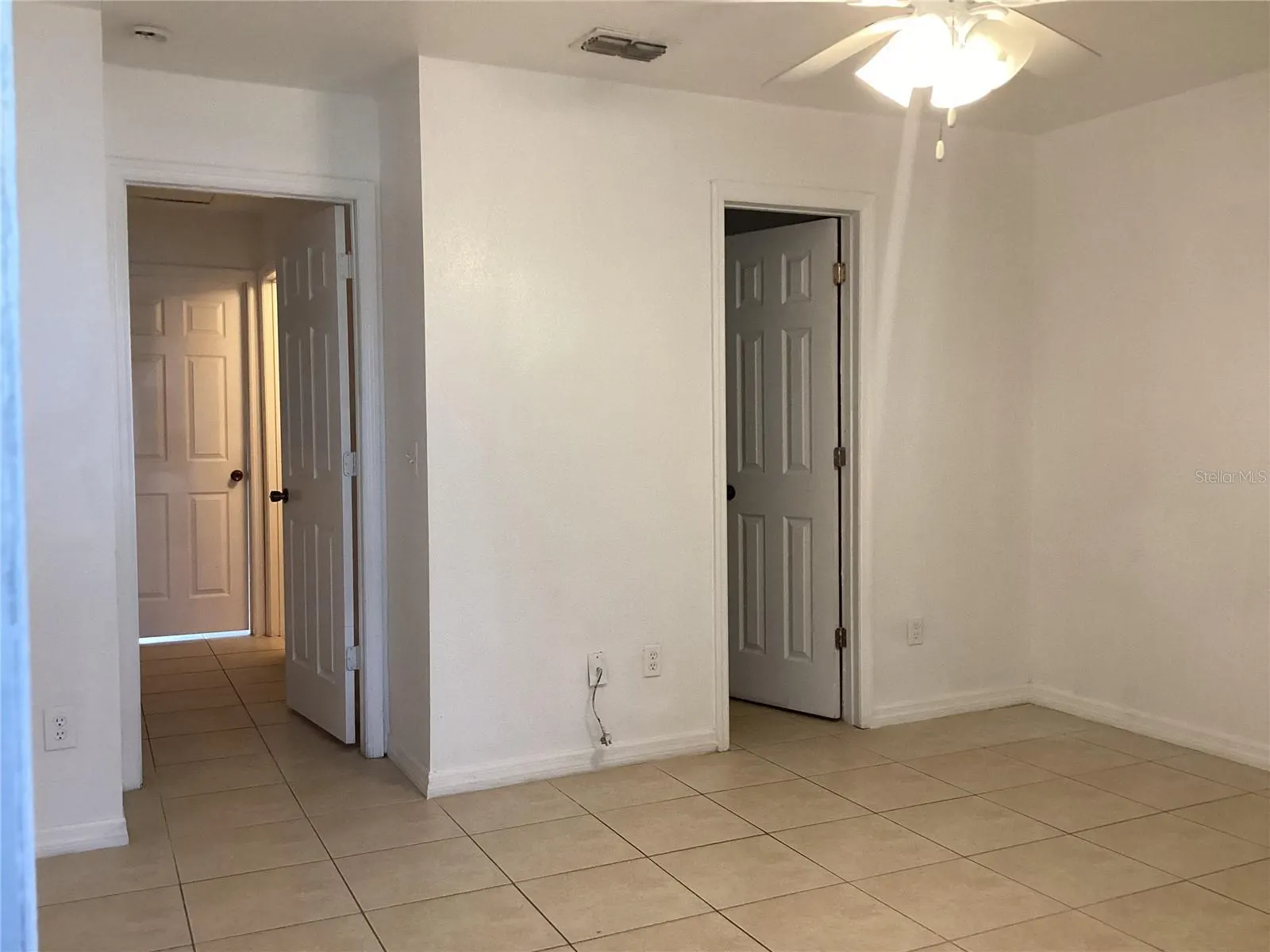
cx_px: 635
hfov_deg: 58.4
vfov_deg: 45.4
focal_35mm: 31
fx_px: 1137
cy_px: 476
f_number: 2.4
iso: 250
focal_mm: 3.3
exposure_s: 1/60
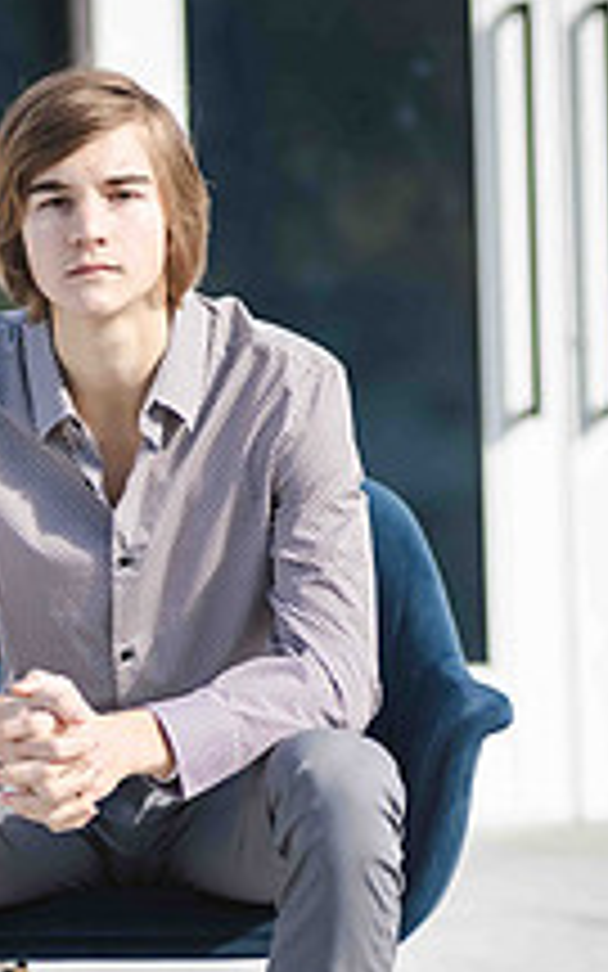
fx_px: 6761
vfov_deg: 8.2
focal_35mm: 255
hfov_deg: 5.1
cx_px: 41
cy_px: 603
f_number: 3.2
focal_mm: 120
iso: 250
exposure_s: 1/2500
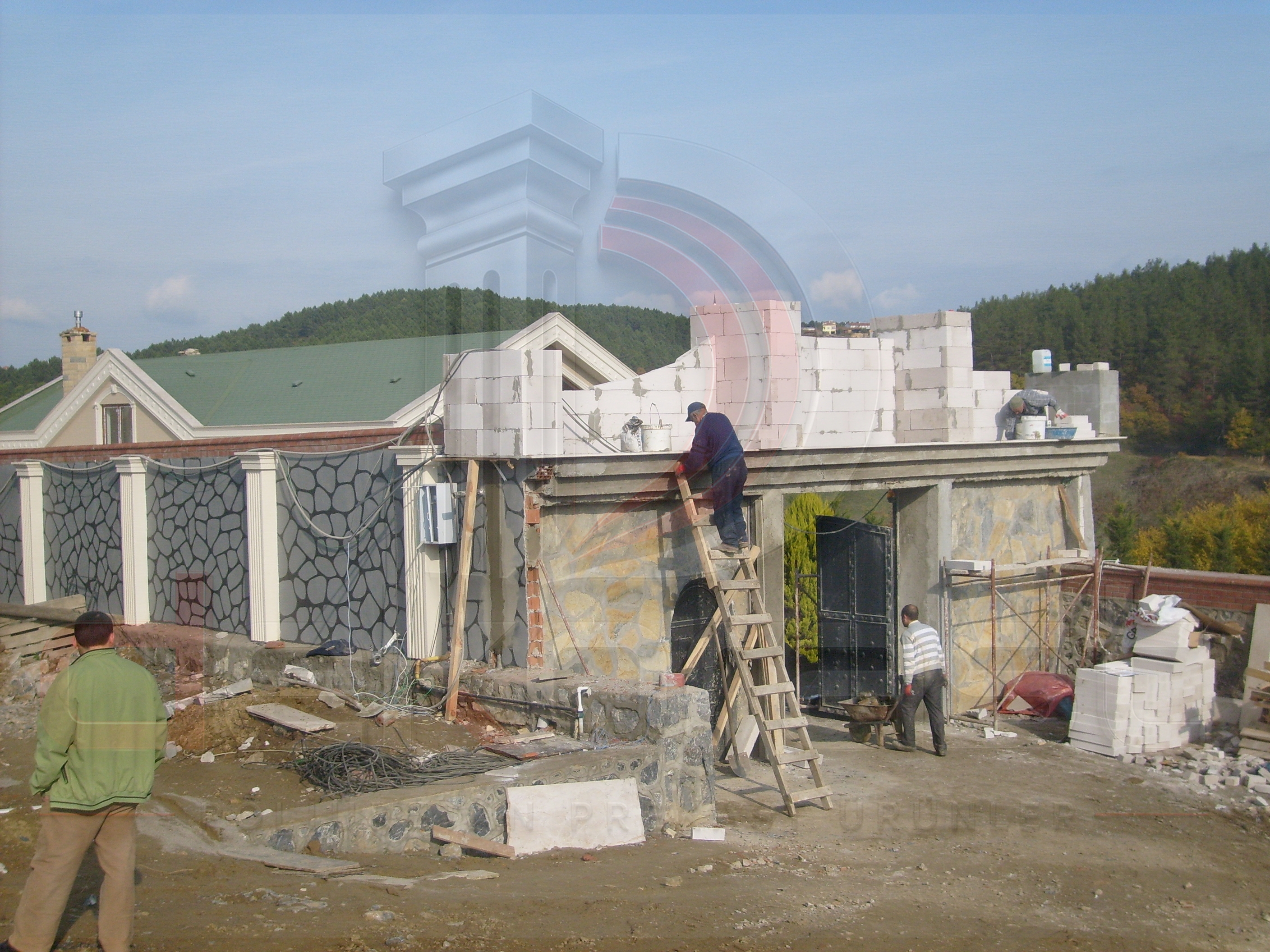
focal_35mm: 43
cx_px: 635
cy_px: 476
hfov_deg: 43.9
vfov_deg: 33.6
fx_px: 1578
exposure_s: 1/350
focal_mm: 7.2
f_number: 7.7
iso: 80
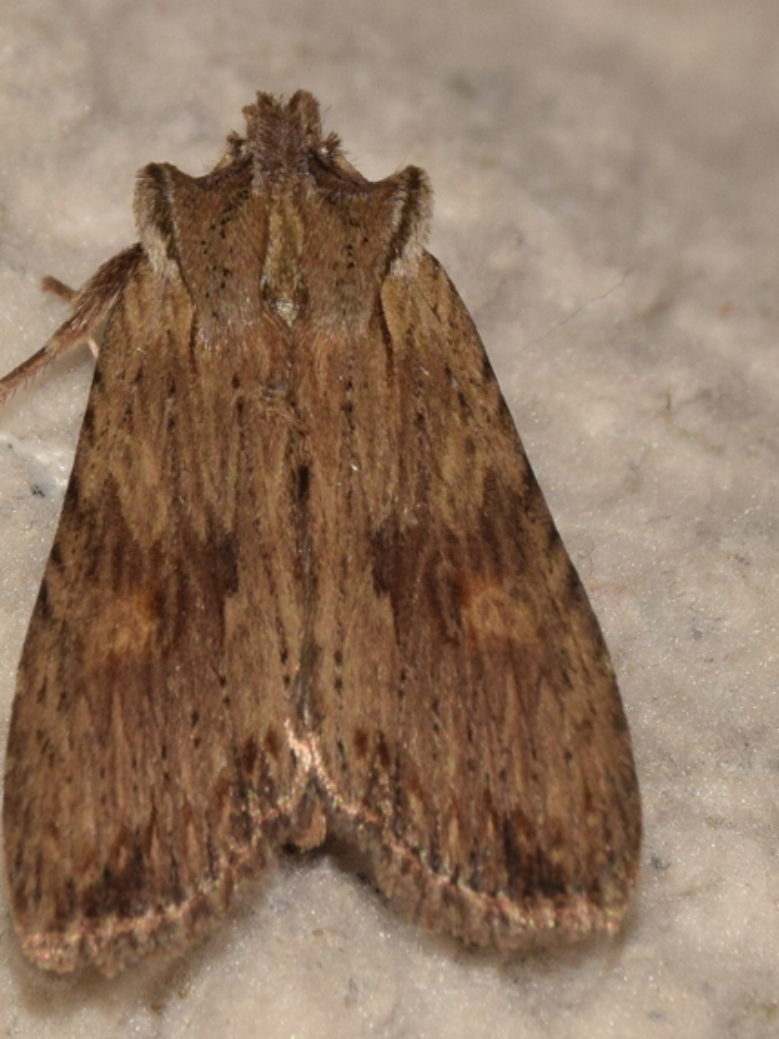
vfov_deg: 5.8
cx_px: 253
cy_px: 503
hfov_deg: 4.4
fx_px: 10172
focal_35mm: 339
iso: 400
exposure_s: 1/200
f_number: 14
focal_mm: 140
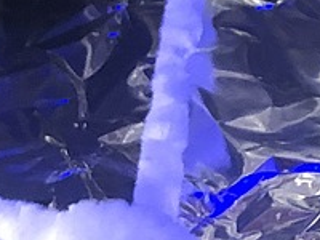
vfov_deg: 7.9
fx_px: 1655
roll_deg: +2.3
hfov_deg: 10.4
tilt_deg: -18.7
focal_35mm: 179
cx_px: 568
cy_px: -246
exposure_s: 1/13
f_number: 1.8
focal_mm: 4
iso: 100
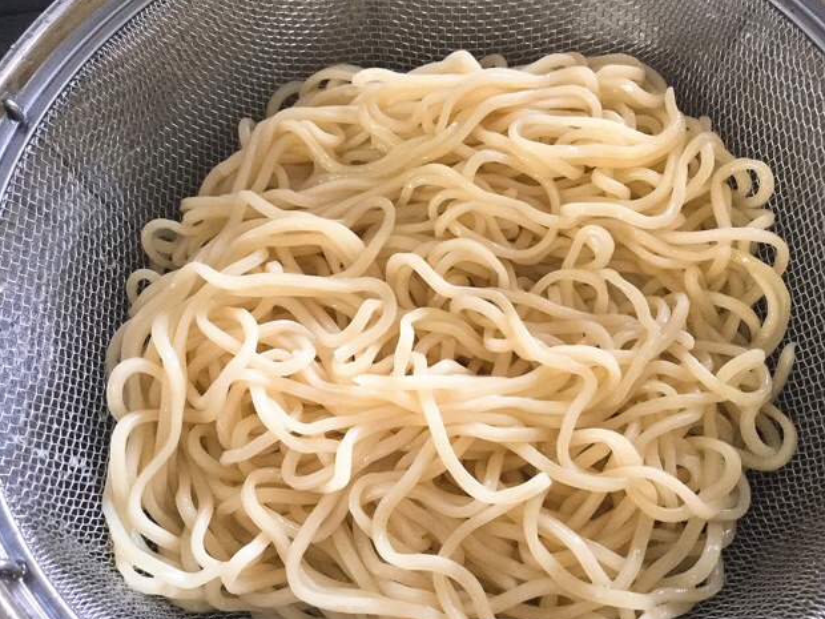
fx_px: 763
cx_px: 422
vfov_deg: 44.2
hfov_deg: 56.8
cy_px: 315
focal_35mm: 32
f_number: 2.4
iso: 160
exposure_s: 1/30
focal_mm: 3.3
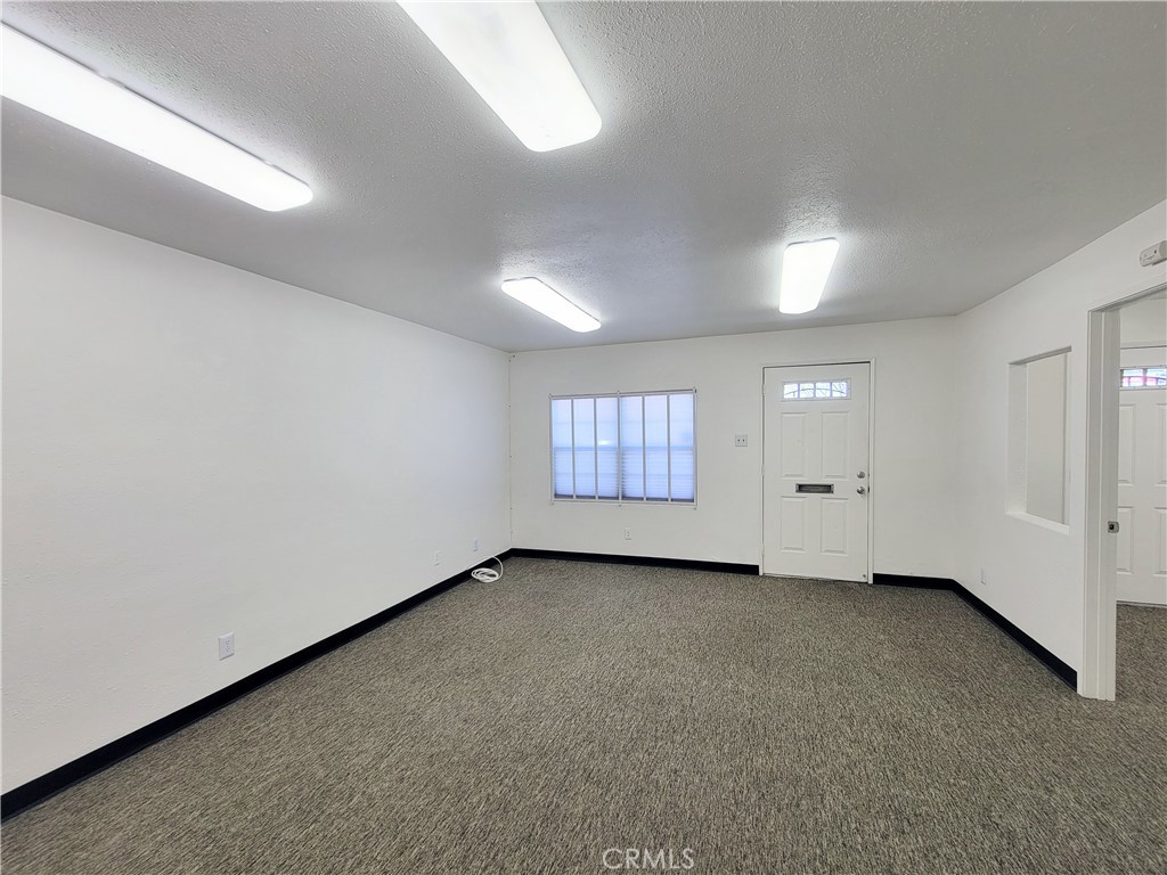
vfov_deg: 89.9
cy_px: 438
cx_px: 584
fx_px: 438
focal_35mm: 13
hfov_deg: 106.2
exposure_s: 1/60
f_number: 2.2
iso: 64
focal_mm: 2.2
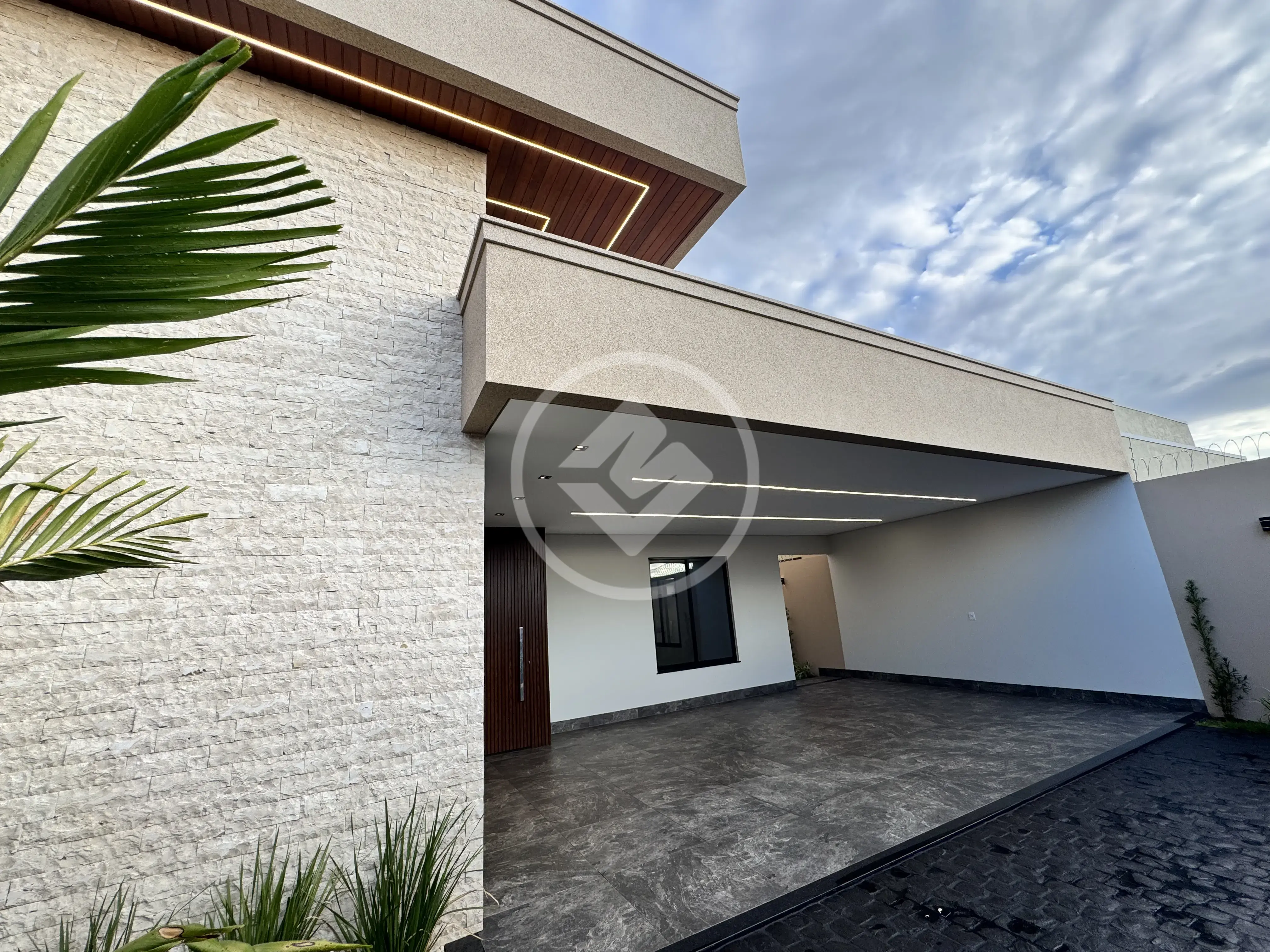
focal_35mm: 14
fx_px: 514
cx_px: 635
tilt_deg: +15.2
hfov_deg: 102.1
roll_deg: +3.6
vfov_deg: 85.7
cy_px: 476
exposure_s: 1/228
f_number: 2.2
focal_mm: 2.22
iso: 40
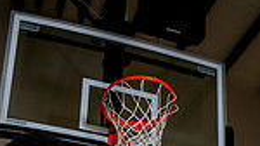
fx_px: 434
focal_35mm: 63
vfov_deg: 13.1
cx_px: 49
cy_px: 370
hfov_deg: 32.4
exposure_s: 1/250
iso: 250
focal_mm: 20
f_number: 7.1
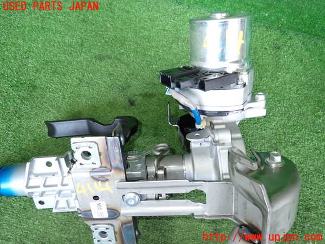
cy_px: 122
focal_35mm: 25
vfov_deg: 54.9
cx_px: 162
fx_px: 235
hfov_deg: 69.4
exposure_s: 1/80
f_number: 2
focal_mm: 4.5
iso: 200
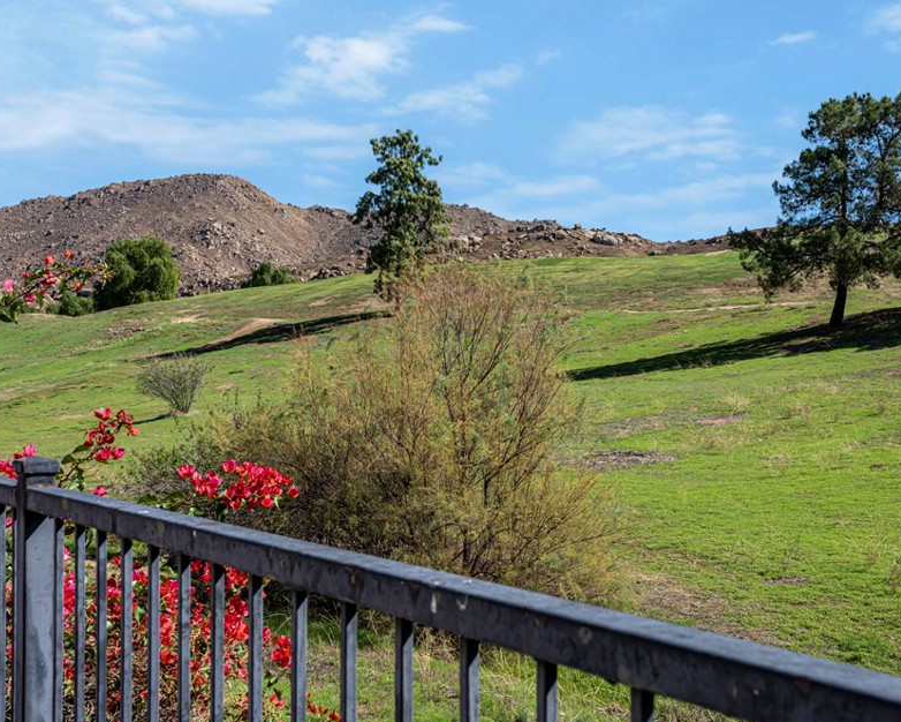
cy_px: 357
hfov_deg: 42.8
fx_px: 1147
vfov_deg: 34.9
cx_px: 502
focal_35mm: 43
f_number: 11
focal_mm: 35
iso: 100
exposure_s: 1/200
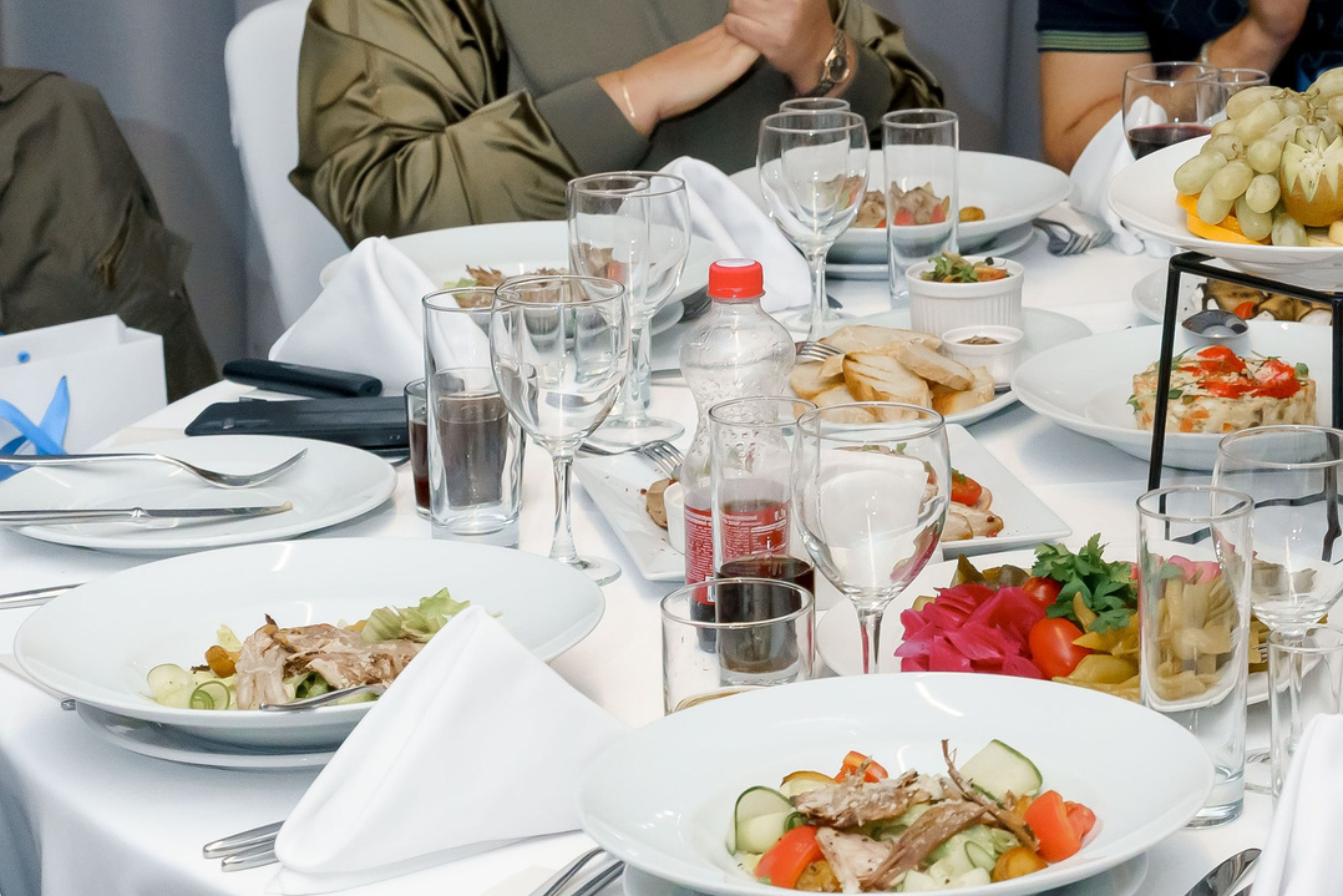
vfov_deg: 14.3
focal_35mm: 95
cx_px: 1499
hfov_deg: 20.4
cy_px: 92
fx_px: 3544
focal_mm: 40
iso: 3200
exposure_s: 1/125
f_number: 5.6
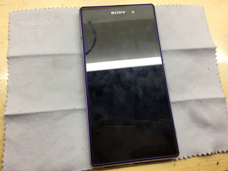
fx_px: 191
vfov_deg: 48.2
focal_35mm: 29
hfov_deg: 61.7
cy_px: 86
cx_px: 114
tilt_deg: -76.4
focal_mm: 4.15
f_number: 2.2
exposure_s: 1/30
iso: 50
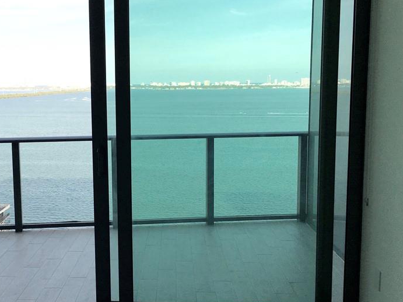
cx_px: 131
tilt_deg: -5.1
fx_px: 501
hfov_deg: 43.2
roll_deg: +0.5
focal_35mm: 43
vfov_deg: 33.6
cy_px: 148
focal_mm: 4.15
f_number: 2.2
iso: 32
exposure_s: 1/1083
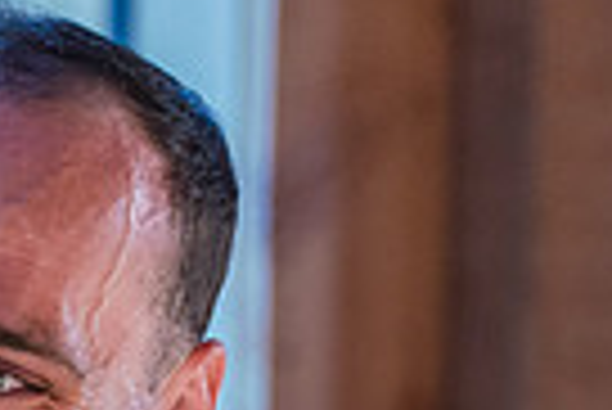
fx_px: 15554
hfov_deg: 2.3
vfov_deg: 1.5
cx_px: 18
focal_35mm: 914
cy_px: 453
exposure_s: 1/400
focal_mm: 150
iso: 1000
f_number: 2.8
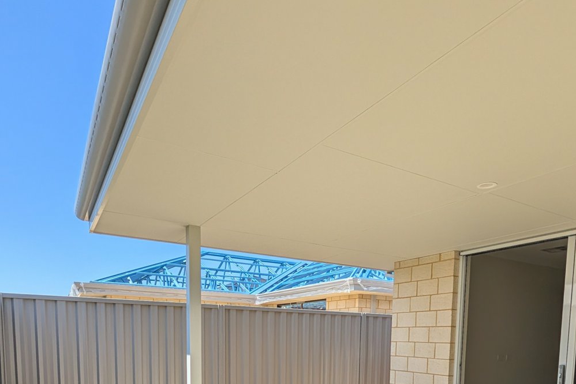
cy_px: 368
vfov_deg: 46.2
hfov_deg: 73.7
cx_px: 304
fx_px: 384
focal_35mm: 24
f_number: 1.7
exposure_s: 1/2016
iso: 55
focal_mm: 2.02
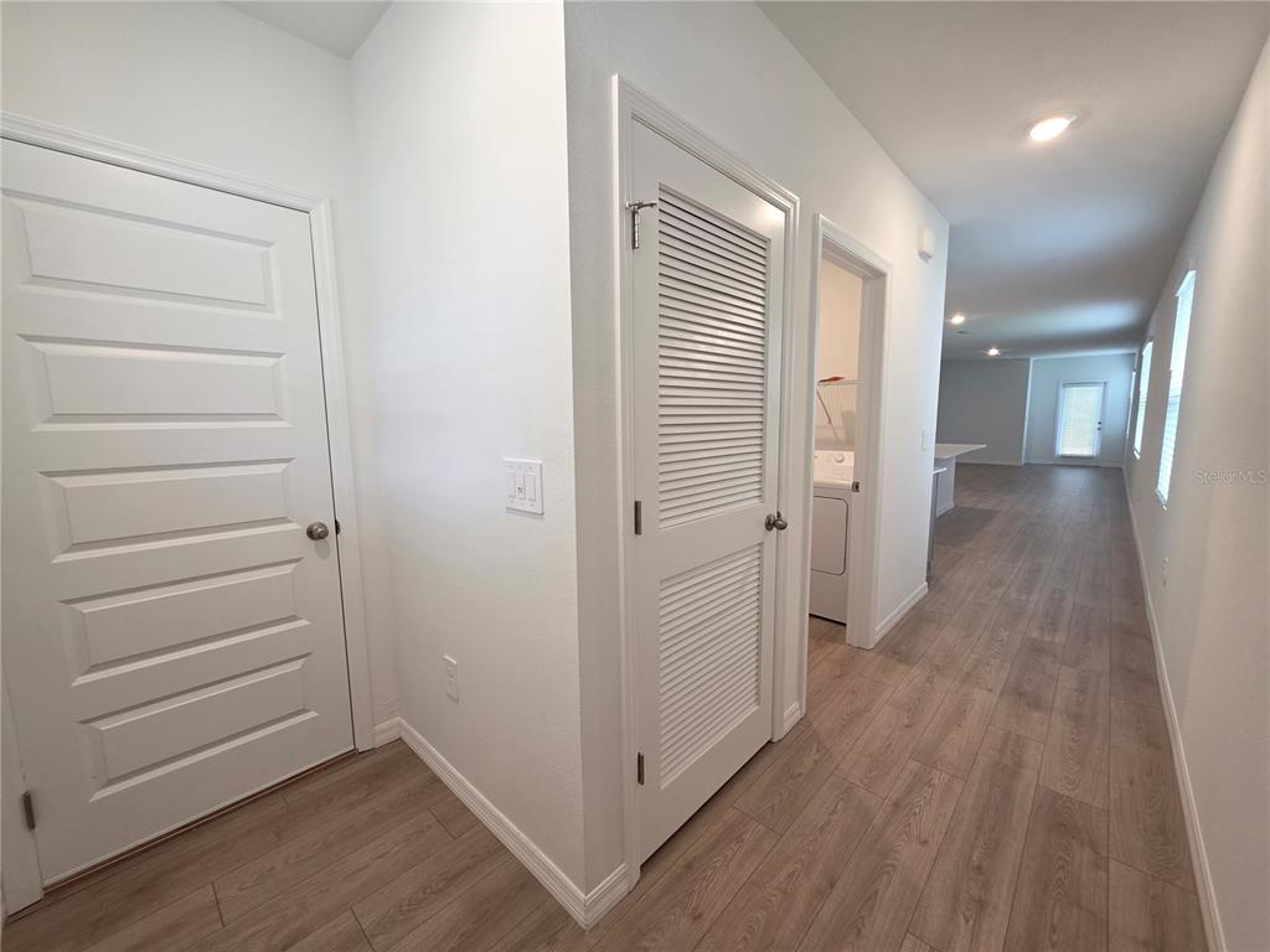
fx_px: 477
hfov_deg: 106.2
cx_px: 635
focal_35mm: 13
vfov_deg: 89.9
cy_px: 476
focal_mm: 2.2
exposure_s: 1/120
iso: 250
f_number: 1.9
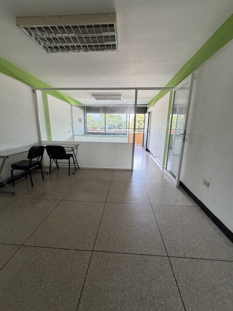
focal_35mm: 14
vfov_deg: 102.1
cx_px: 116
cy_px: 156
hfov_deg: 85.7
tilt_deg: -11.5
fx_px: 126
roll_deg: -0.7
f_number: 2.2
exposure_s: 1/94
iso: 320
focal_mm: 2.22
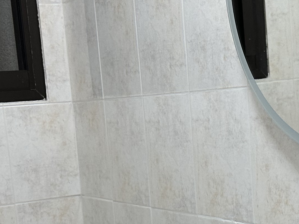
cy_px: 228
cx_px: 176
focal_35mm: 90
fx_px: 777
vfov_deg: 16.1
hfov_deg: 21.8
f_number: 1.78
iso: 160
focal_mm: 6.86
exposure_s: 1/100
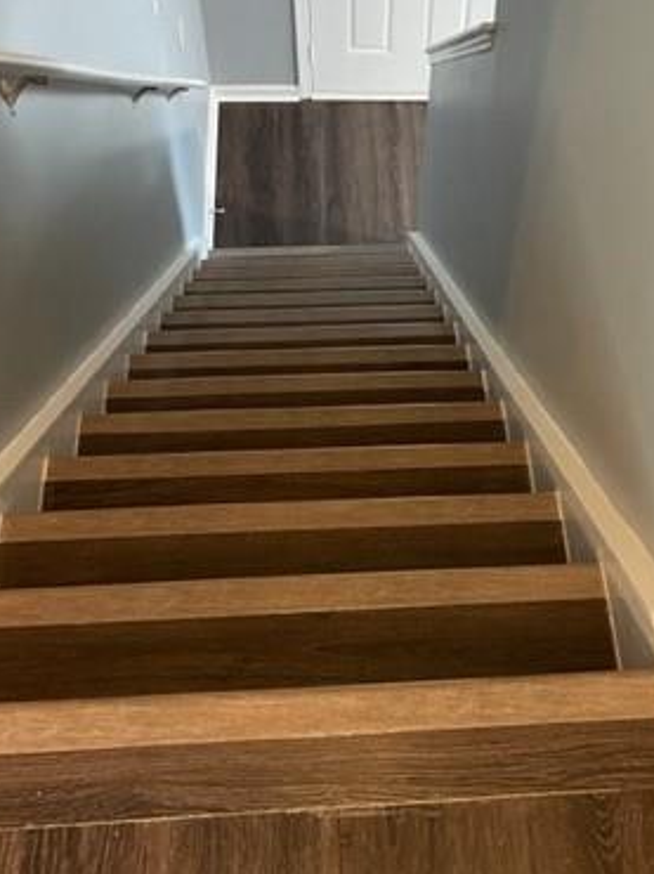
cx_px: 453
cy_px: 468
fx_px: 1135
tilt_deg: -60.1
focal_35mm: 45
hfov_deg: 31.8
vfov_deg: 42.1
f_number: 1.6
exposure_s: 1/40
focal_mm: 4.2
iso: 400
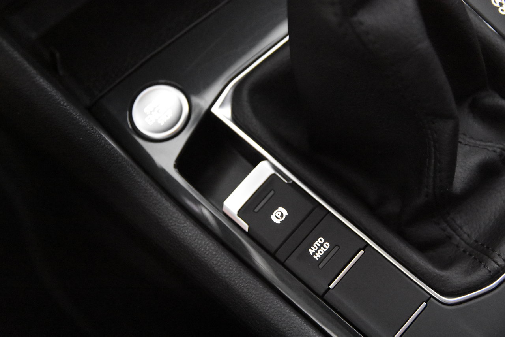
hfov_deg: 33.4
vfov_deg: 22.6
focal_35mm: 60
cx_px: 252
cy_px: 168
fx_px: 841
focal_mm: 40
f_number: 3.5
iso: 12800
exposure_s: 1/60
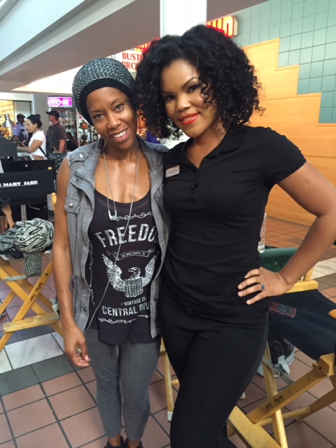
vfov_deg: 61.7
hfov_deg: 48.2
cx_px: 168
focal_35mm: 29
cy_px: 224
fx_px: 375
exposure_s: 1/30
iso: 250
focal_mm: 4.15
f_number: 2.2
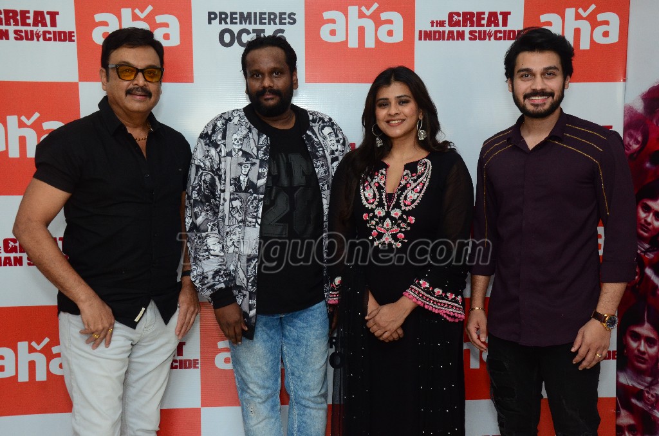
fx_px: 767
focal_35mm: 42
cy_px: 218
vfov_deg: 31.7
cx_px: 330
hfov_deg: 46.5
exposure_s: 1/125
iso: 1250
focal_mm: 28
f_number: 5.6
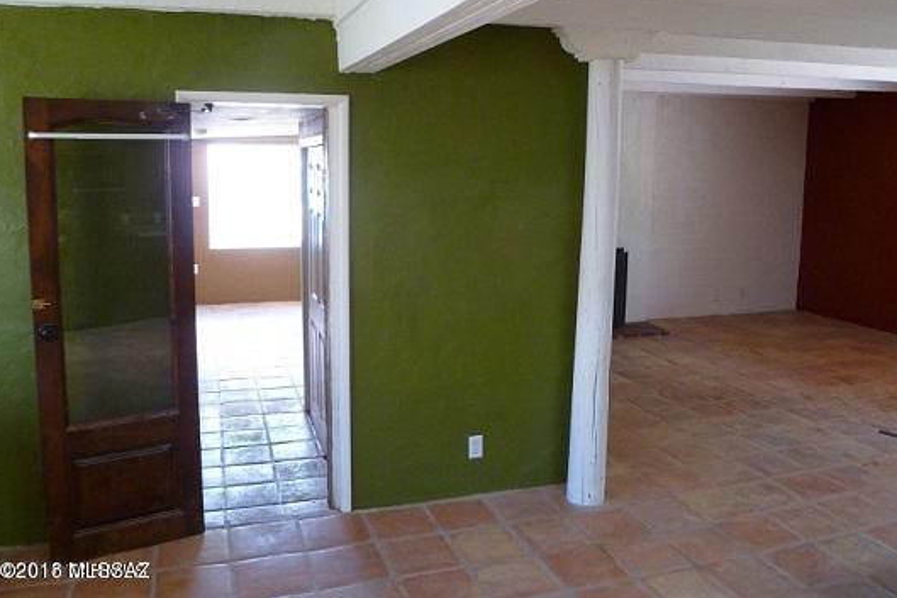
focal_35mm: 30
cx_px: 452
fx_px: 748
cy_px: 255
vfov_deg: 43.5
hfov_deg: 61.9
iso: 400
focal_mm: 5
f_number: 3.3
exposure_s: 1/30
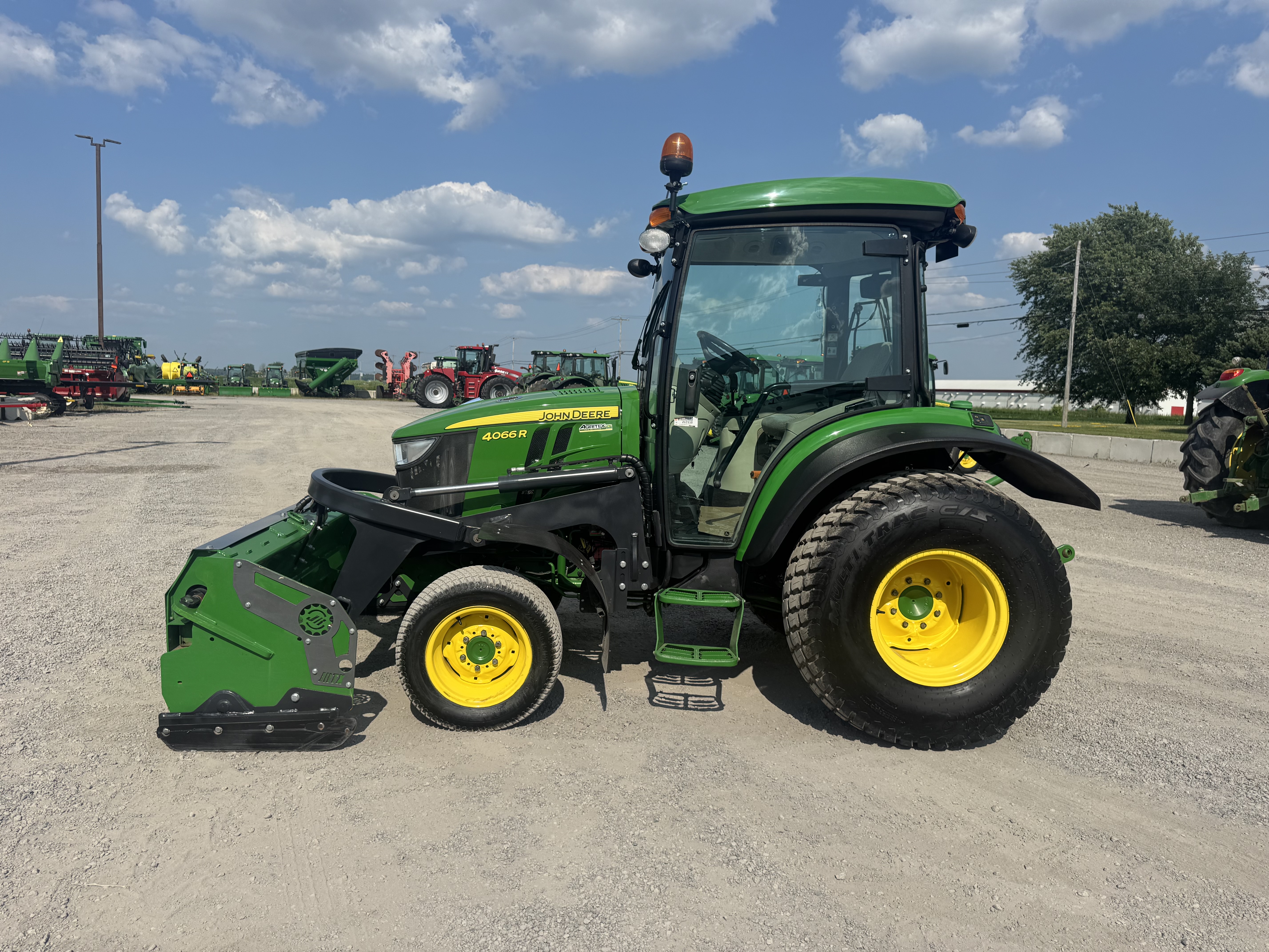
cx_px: 634
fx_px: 880
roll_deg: -0.8
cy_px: 476
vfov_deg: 56.8
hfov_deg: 71.6
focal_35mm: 24
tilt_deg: -6.0
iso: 80
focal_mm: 6.76
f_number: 1.78
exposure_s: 1/7092
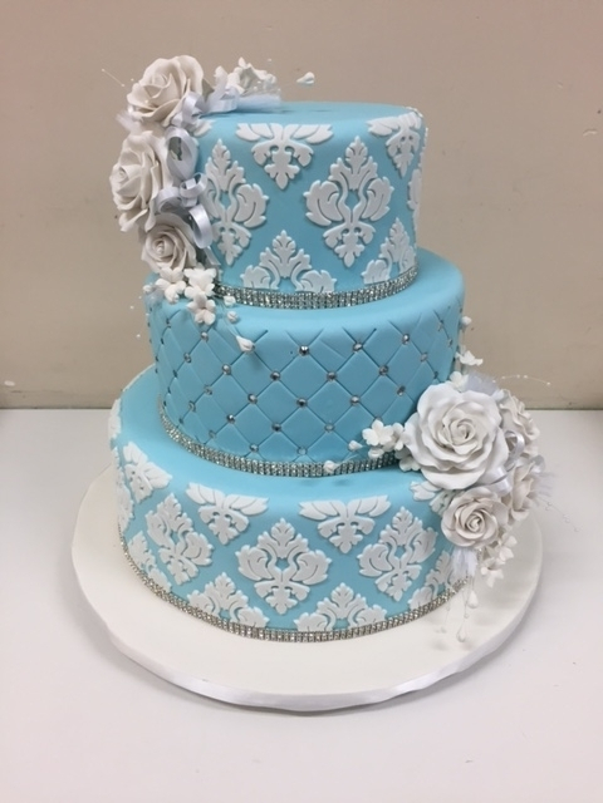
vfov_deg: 61.7
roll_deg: -0.6
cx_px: 302
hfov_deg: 48.2
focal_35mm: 29
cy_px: 402
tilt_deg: -27.1
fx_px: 674
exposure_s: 1/33
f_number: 2.2
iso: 32
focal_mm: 4.15
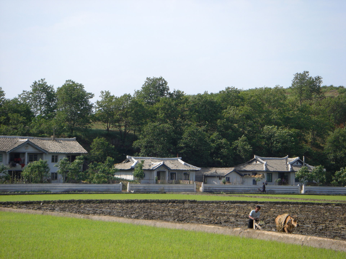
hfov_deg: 13.0
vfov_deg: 9.8
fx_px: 1519
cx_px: 173
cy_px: 130
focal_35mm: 152
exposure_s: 1/320
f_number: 4.4
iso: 50
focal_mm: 25.2
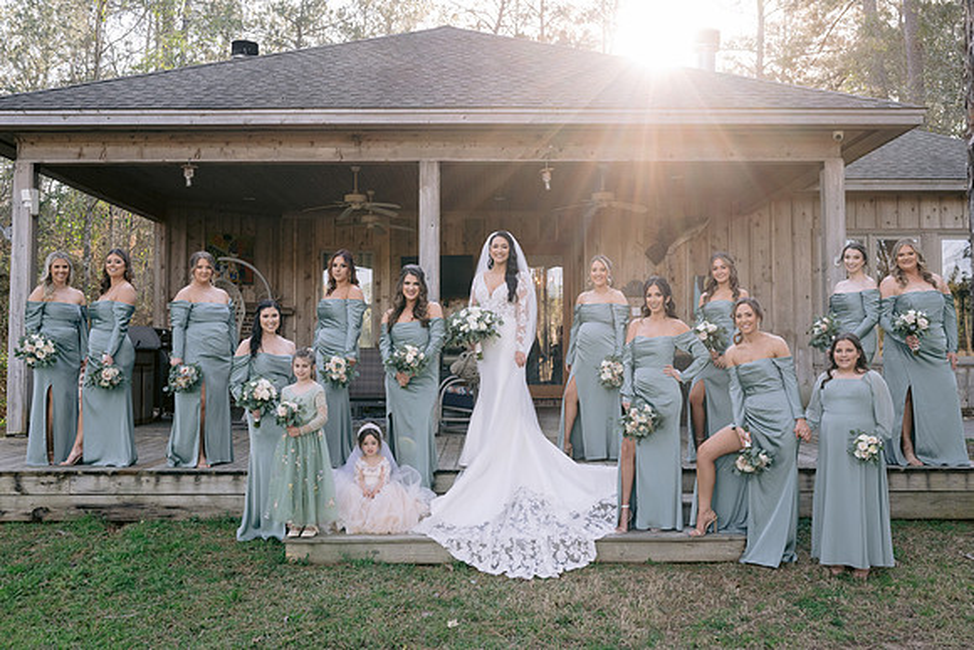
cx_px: 494
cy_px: 306
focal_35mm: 39
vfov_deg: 33.8
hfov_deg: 49.0
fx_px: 1068
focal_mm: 35
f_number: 5
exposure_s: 1/200
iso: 400
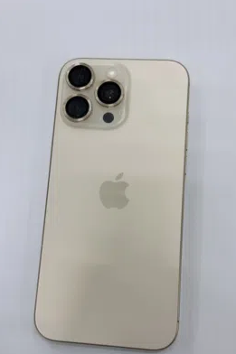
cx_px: 109
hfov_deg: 26.5
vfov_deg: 38.9
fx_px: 502
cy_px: 176
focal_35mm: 51
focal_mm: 6.86
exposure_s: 1/250
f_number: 1.78
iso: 64
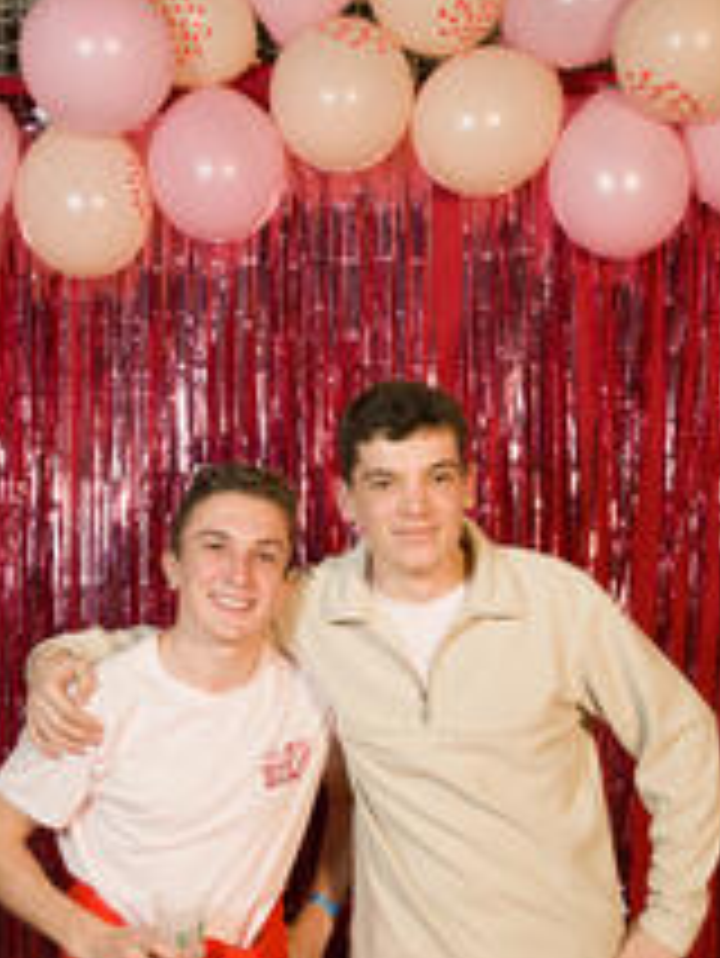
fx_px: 1597
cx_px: 320
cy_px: 585
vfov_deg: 33.3
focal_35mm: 58
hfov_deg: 25.4
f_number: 4.5
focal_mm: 31.9
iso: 4000
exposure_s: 1/160
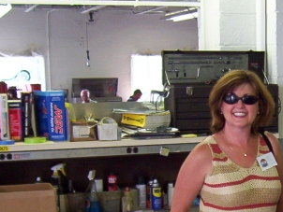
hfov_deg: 22.1
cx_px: 262
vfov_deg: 17.0
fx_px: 704
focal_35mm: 86
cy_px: 183
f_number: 2.76
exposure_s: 1/62.5
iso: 100
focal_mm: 5.54
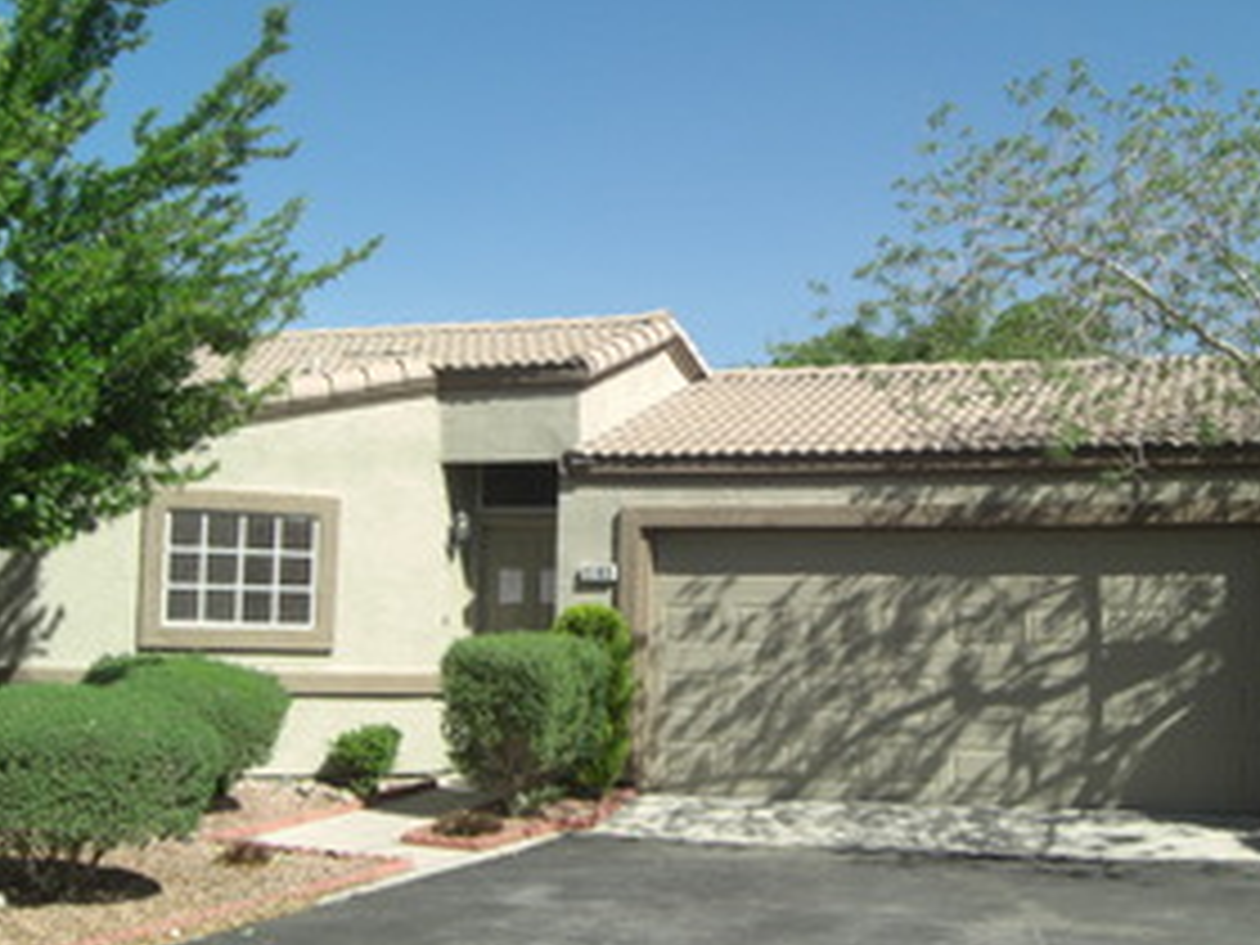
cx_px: 770
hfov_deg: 40.2
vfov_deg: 30.9
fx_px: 1711
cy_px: 423
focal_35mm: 47
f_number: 4
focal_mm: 7.9
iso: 80
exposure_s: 1/800
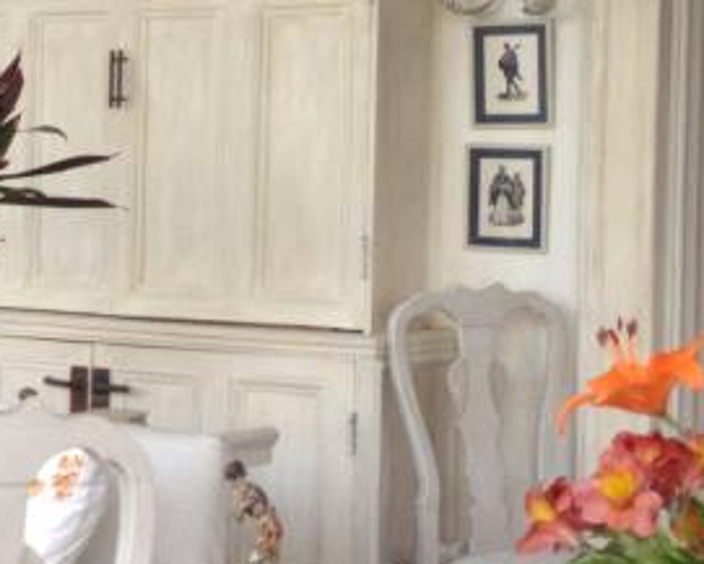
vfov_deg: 12.2
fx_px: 2626
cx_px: -255
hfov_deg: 14.5
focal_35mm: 126
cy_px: 182
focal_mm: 4.28
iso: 64
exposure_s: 1/20
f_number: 2.4
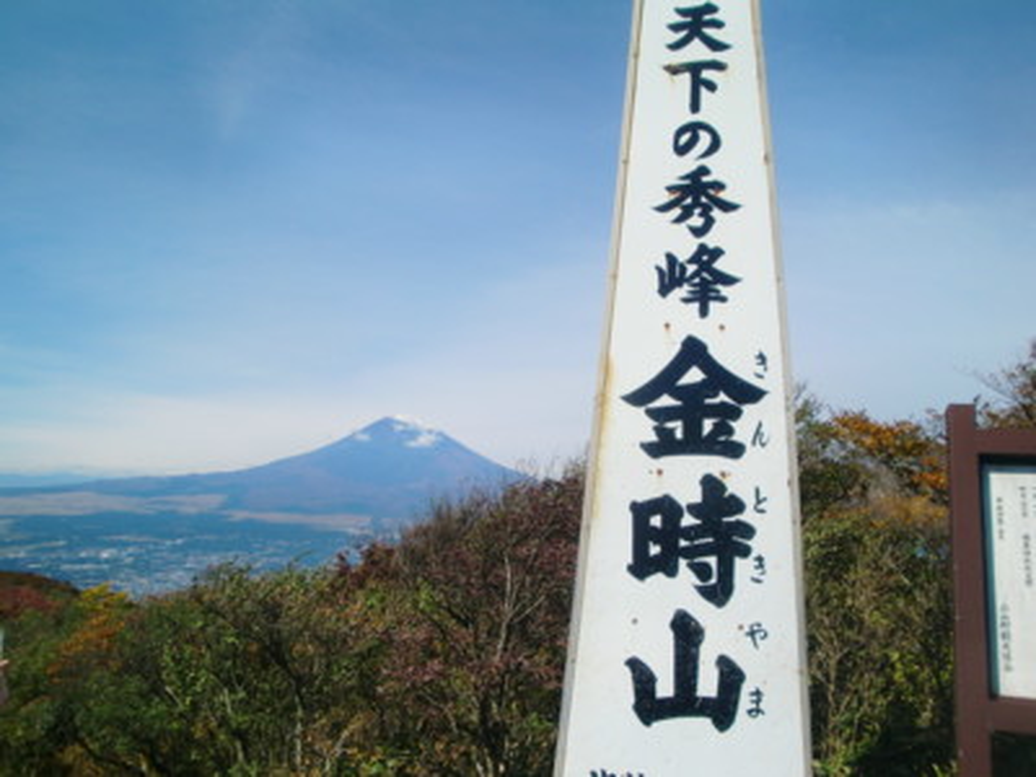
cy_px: 388
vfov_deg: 49.7
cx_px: 518
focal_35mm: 28
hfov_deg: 63.4
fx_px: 838
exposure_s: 1/200
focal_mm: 4.65
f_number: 7.8
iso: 64
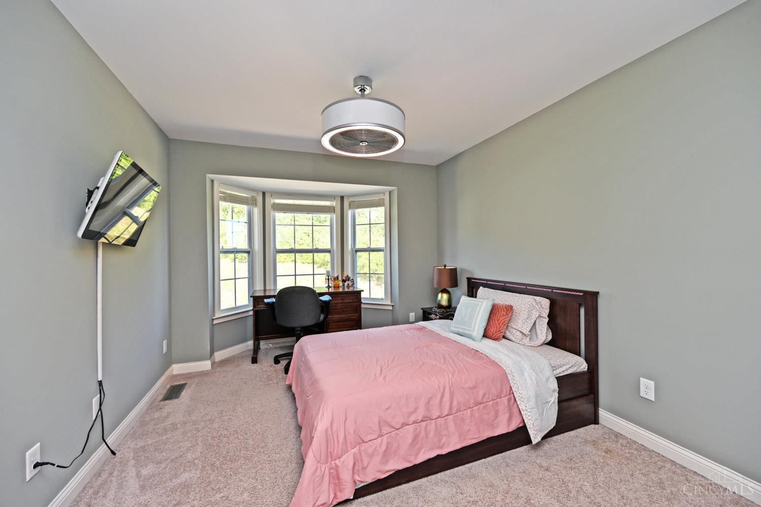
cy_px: 254
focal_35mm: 14
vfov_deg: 81.2
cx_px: 380
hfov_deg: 104.3
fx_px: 296
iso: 200
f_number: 5.6
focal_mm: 14
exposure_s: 1/125
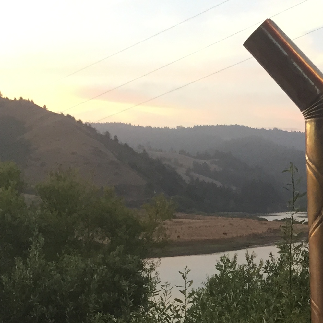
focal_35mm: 84
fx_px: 887
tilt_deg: -10.0
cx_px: 343
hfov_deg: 19.9
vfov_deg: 19.8
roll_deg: +0.0
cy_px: 354
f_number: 2.2
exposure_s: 1/30
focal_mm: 4.15
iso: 40
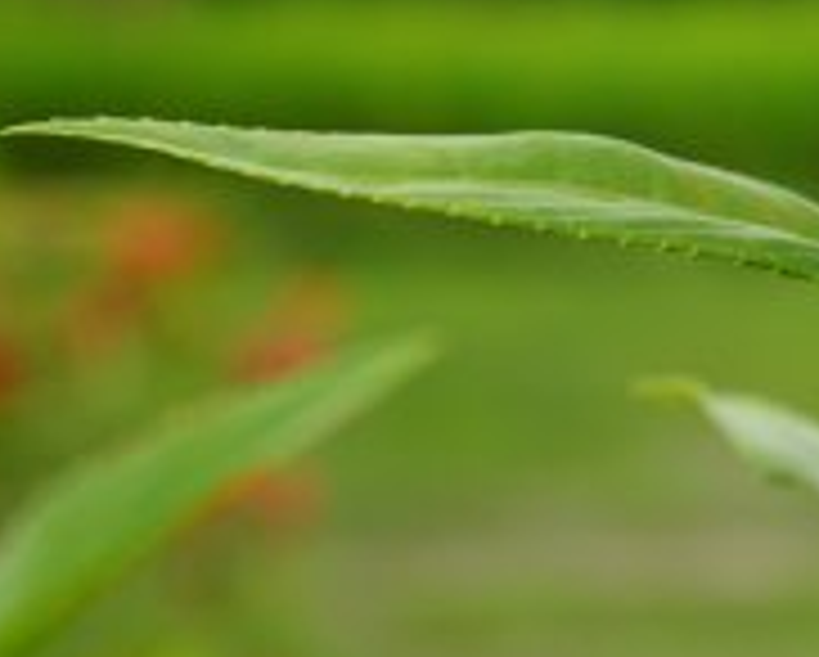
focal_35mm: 161
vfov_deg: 9.6
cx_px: 1210
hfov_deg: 11.5
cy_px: 292
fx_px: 3907
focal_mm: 51
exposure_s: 1/60
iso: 100
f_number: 6.3
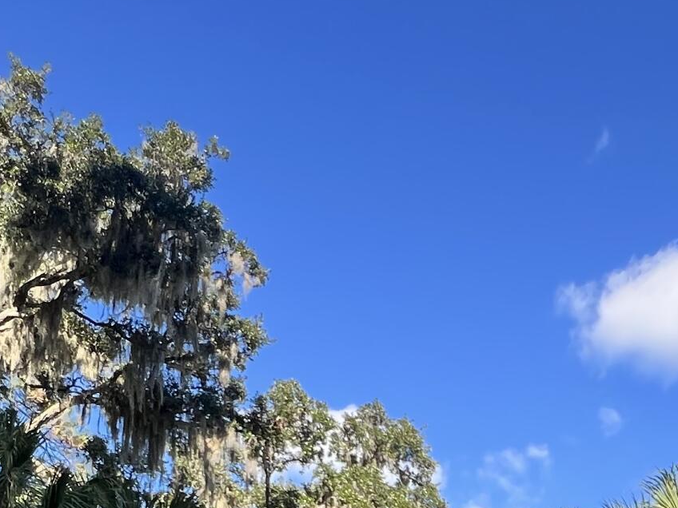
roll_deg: -2.6
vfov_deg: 24.3
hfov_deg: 39.8
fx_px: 901
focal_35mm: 46
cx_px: 527
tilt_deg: +6.0
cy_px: 772
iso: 32
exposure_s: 1/351
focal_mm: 1.57
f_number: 1.8
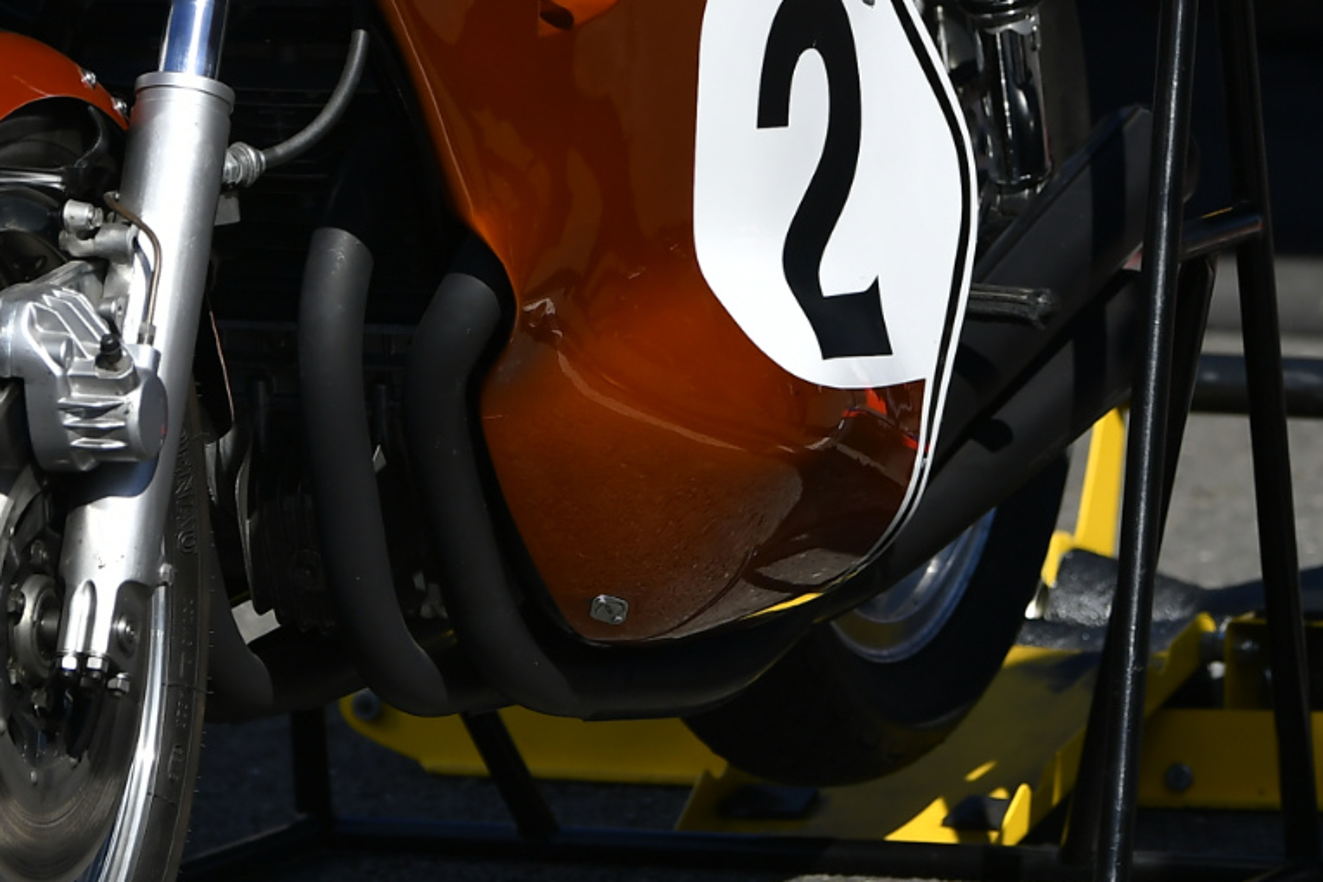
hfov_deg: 4.0
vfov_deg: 2.7
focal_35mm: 510
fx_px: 18741
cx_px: 962
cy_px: 37
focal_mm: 130
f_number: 3.2
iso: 100
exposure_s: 1/1000
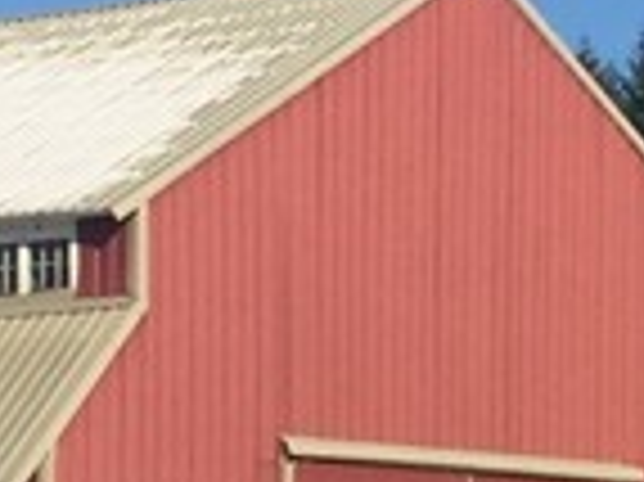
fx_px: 3866
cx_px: 883
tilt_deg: +6.0
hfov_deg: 9.3
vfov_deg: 7.1
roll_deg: -0.2
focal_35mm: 208
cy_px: 369
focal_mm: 4.15
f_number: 2.2
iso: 32
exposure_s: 1/3597
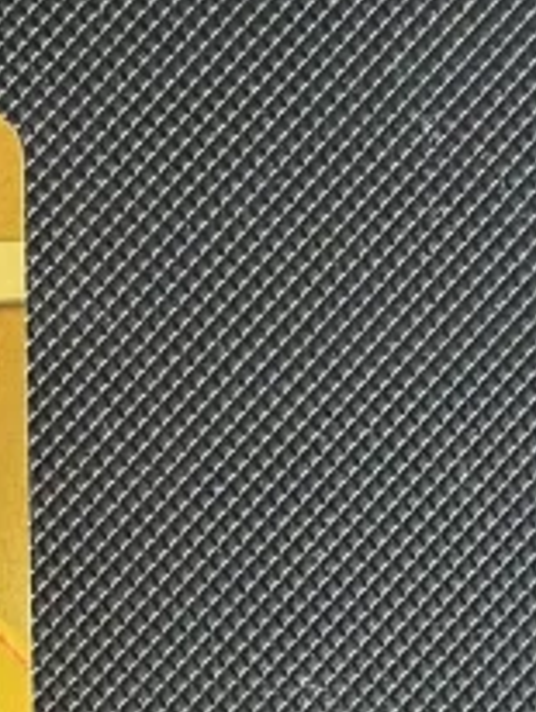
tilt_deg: -87.4
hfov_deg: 13.9
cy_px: 916
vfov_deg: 19.5
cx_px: -477
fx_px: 1916
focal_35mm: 93
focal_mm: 2.22
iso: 320
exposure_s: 1/113
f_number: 2.2
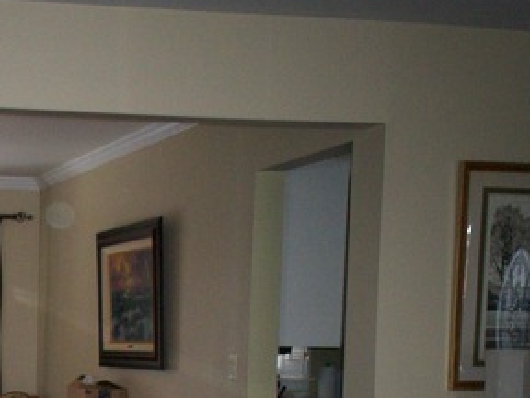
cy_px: 389
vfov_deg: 18.0
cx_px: -44
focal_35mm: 80
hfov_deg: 23.1
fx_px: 1225
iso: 140
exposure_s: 1/60
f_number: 4.5
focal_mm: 6
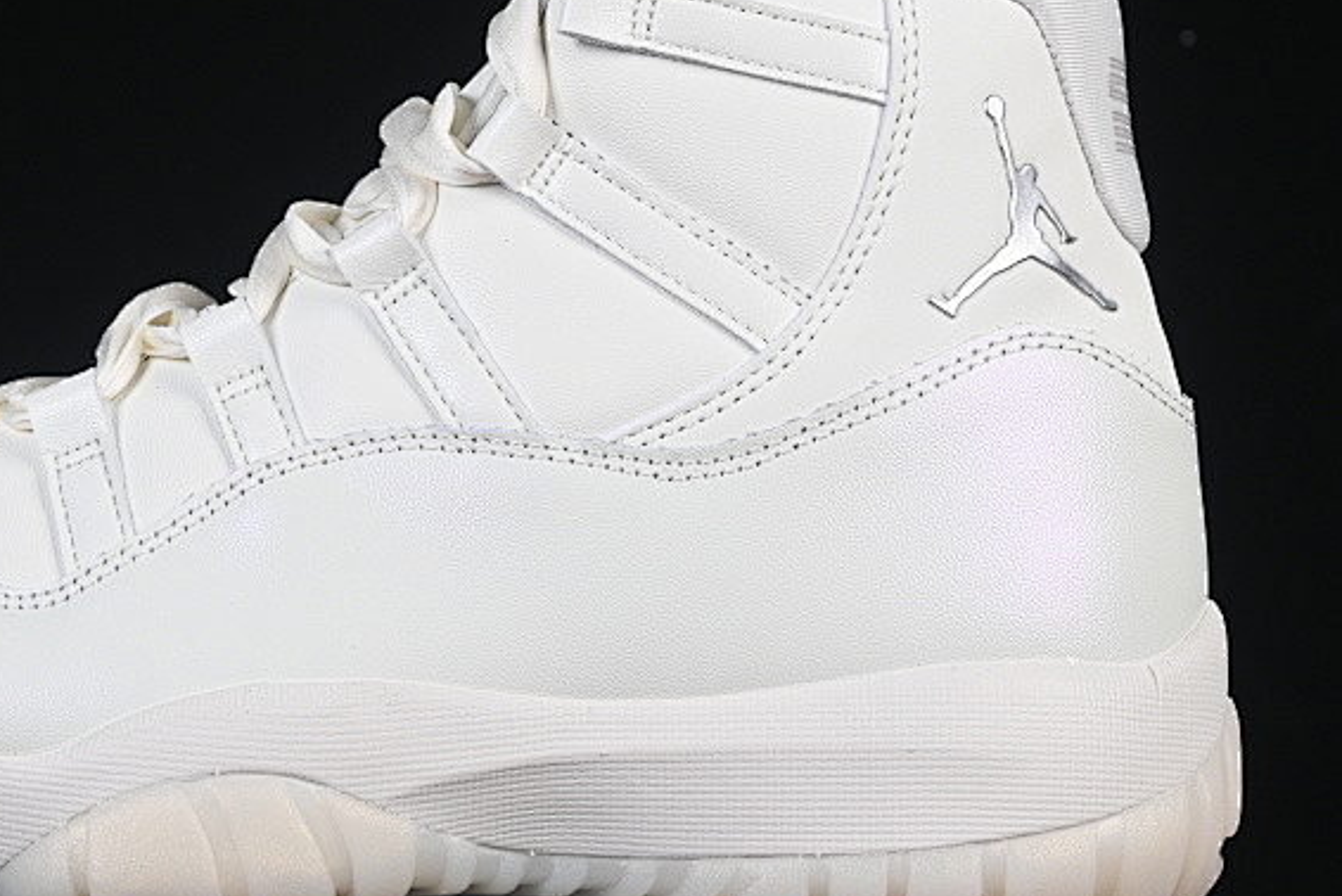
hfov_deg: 14.3
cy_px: 401
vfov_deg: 9.6
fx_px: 5333
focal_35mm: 143
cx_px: 353
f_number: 8
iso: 160
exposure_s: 1/80
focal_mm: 50
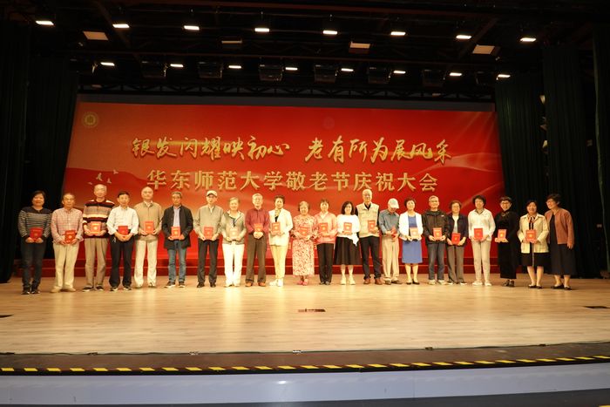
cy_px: 204
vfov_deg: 53.2
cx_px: 305
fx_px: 407
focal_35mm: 24
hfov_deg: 73.7
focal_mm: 9
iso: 400
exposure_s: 1/30
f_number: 2.8
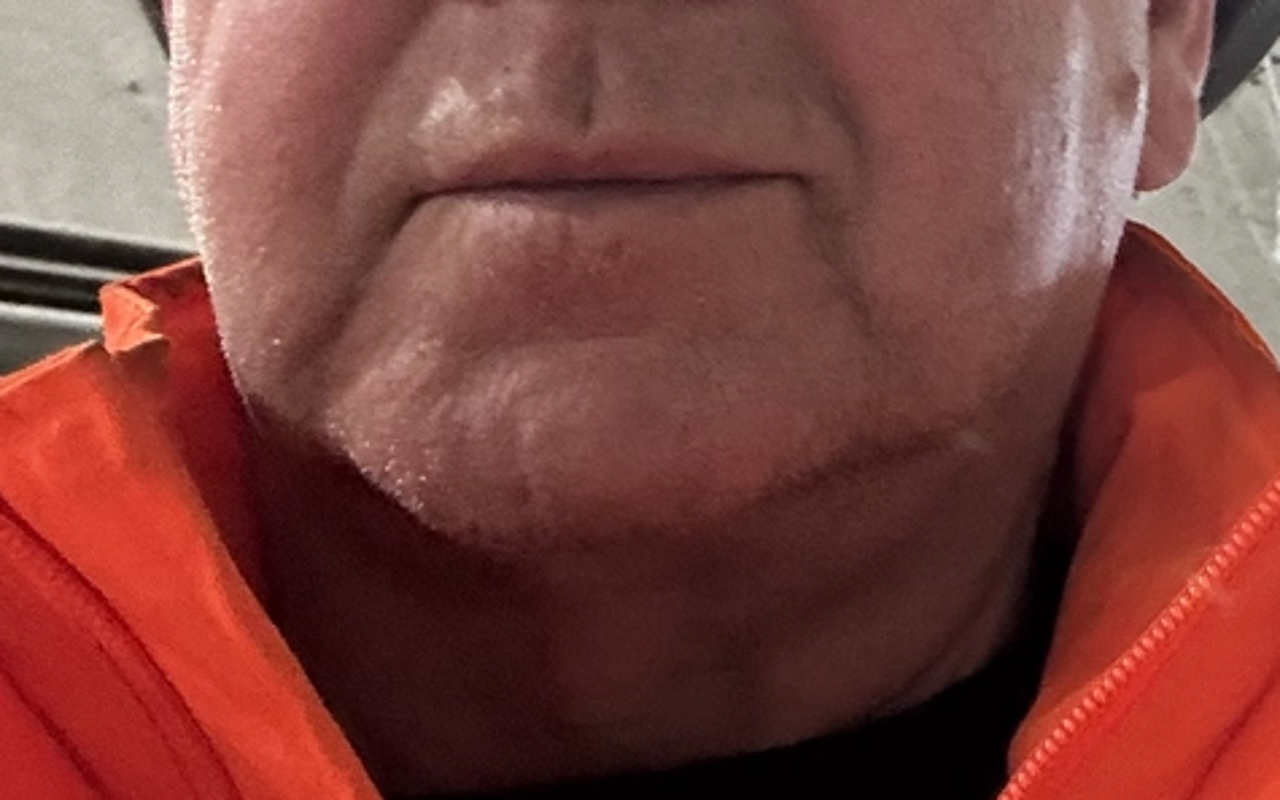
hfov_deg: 23.8
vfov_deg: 16.9
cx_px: 1628
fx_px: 2686
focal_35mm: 77
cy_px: 217
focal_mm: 2.69
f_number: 1.9
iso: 500
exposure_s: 1/20
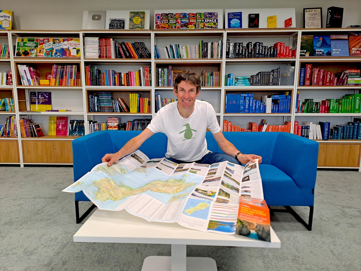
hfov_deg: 69.4
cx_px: 180
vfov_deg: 54.9
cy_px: 136
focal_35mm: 25
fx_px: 261
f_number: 1.8
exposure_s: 1/50
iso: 80
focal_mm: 4.65
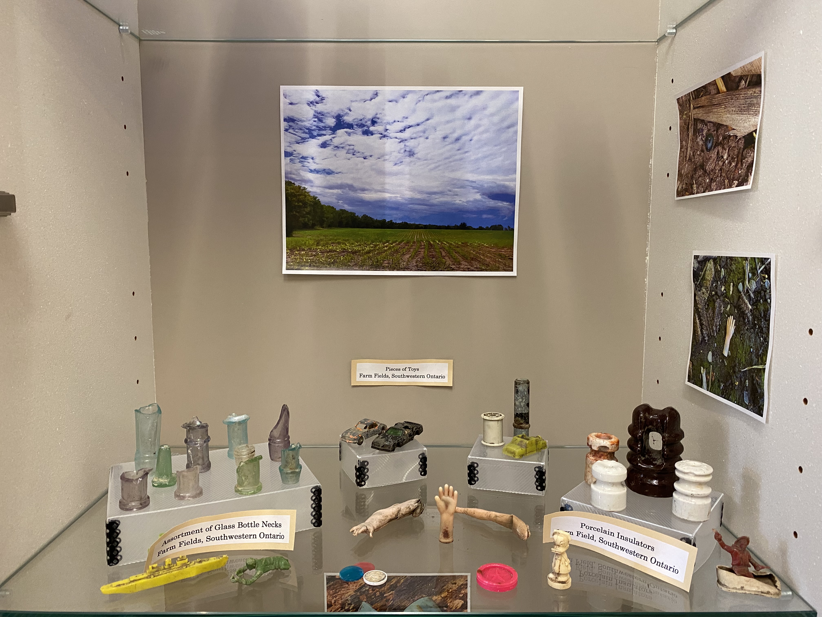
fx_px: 617
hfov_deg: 67.3
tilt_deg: -7.1
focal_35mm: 26
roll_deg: +0.4
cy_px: 308
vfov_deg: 53.1
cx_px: 411
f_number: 1.8
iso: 160
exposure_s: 1/60
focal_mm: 4.25
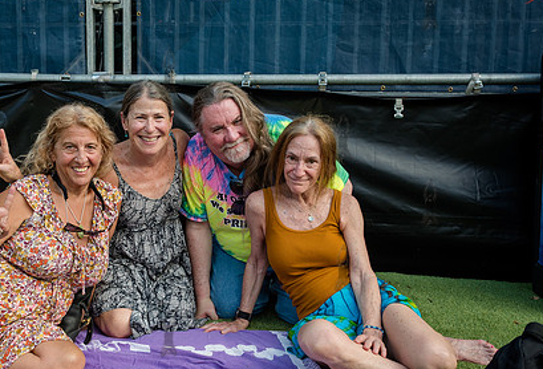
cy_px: 186
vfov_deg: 30.2
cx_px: 193
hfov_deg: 42.9
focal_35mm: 45
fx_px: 683
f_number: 5
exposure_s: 1/160
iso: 250
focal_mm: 24
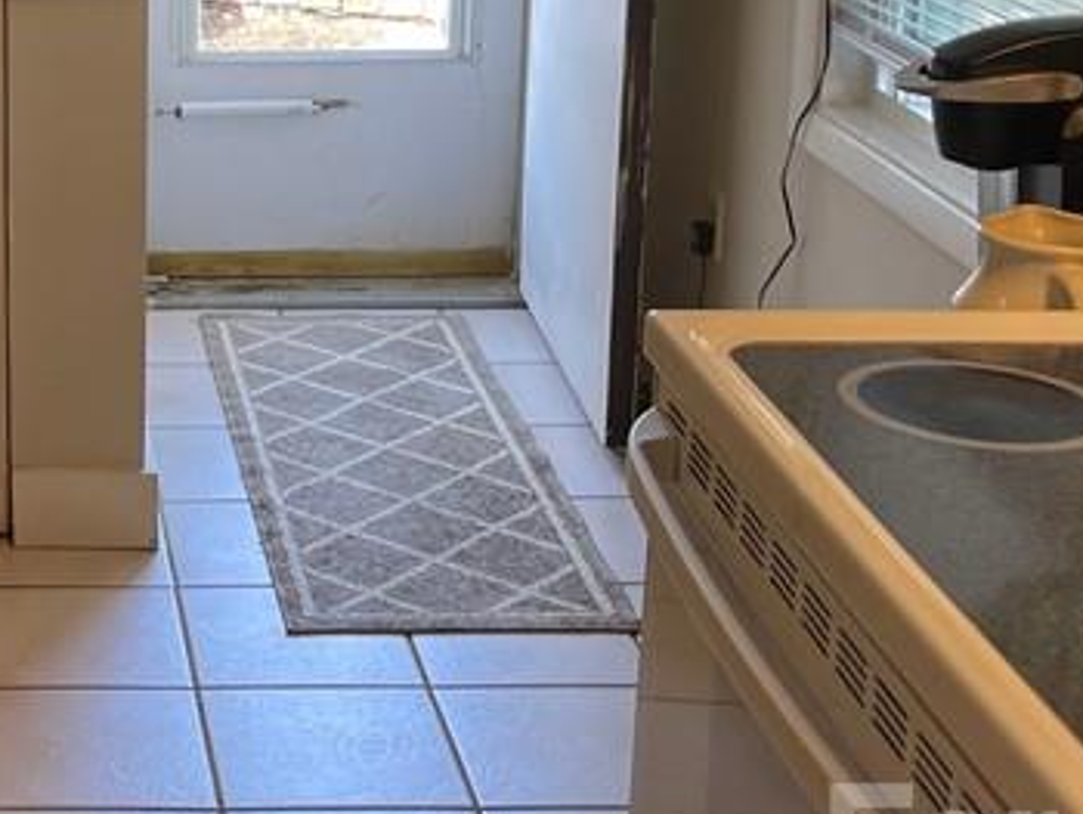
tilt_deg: -11.7
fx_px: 2379
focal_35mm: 76
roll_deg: +2.0
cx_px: -133
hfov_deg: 23.9
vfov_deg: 19.0
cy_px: 43
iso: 64
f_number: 1.6
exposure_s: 1/60
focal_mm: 5.1
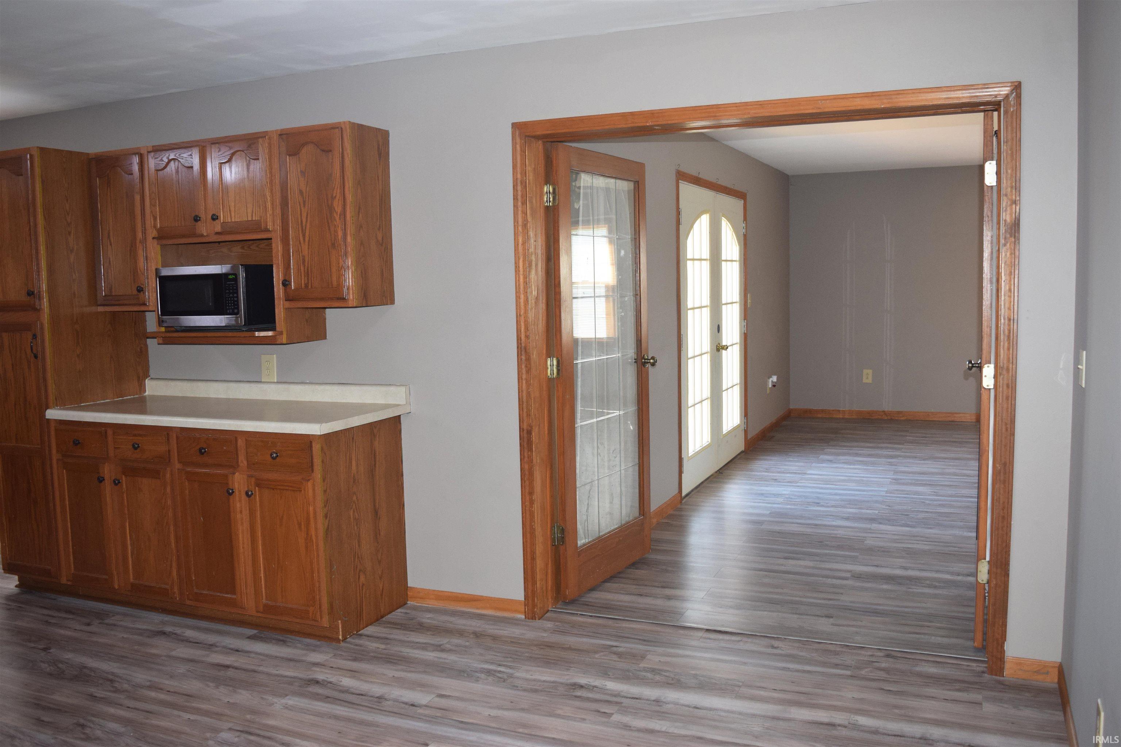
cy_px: 374
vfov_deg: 41.7
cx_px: 560
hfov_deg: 59.5
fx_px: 981
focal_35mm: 32
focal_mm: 21
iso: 800
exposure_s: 1/80
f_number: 4.5
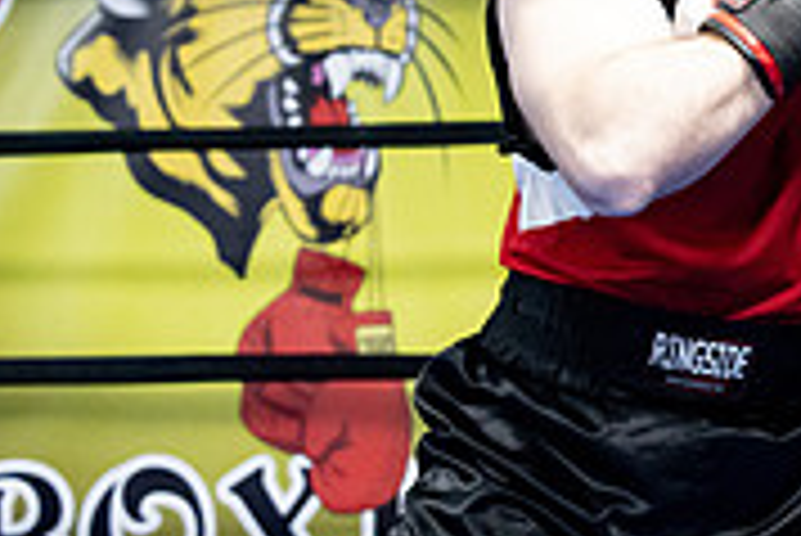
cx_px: 1215
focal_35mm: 205
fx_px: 4565
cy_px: 115
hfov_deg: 9.7
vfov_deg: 6.7
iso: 8000
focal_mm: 63
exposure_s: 1/1000
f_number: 2.8
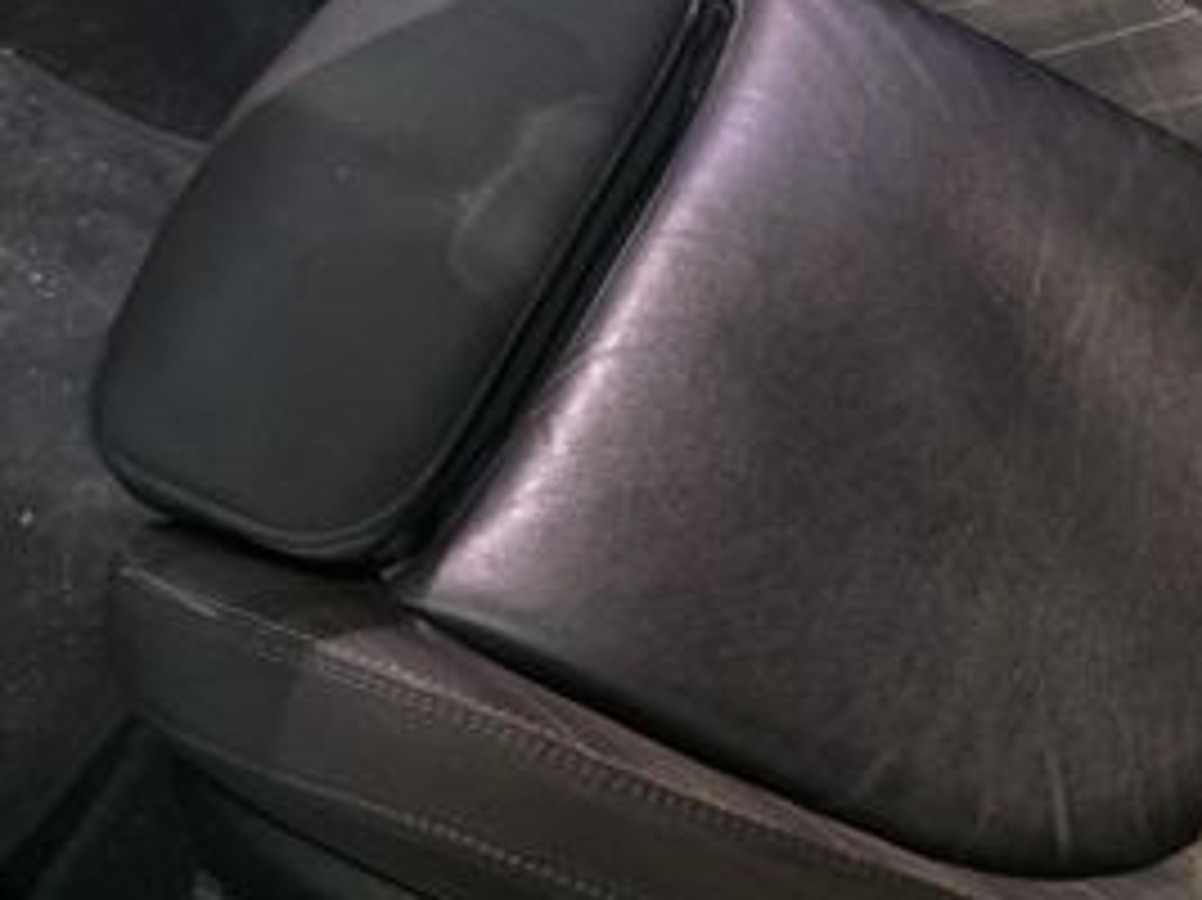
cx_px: 936
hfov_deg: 27.7
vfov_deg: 19.2
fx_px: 2395
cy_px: -364
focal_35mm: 69
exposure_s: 1/25
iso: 1600
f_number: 1.7
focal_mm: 6.3
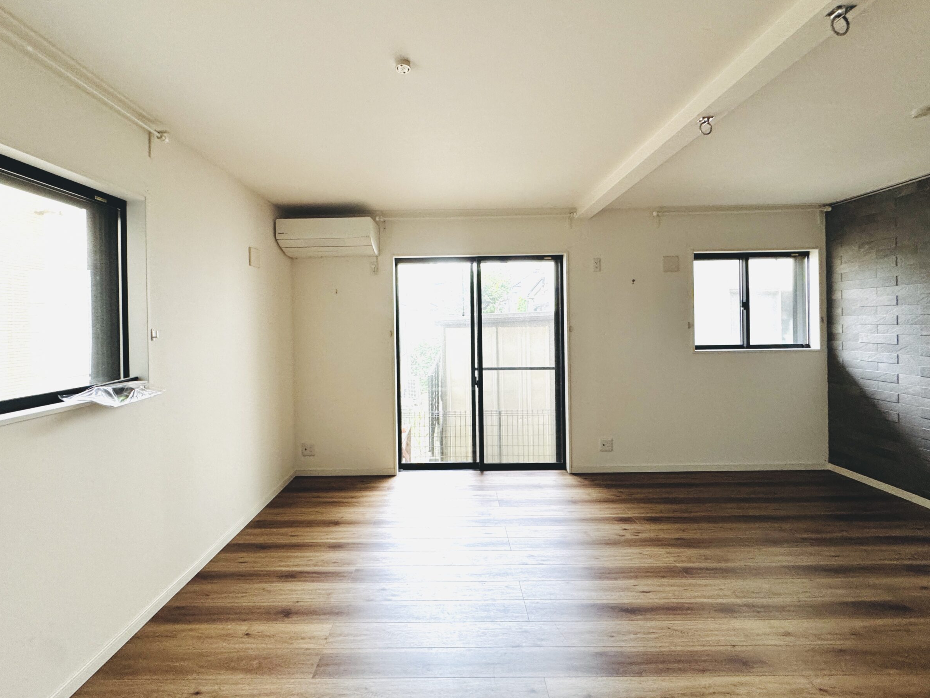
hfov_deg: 98.2
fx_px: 403
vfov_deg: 81.7
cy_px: 327
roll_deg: +1.2
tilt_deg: -0.7
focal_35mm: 15
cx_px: 475
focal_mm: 2.22
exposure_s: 1/99
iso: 250
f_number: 2.2
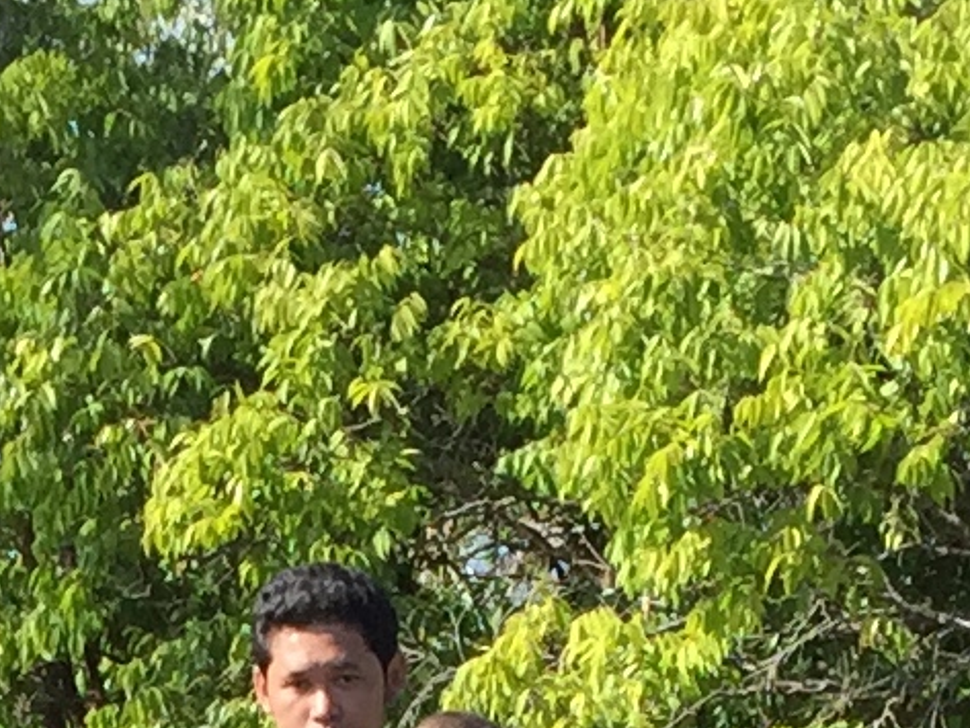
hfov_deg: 9.9
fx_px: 5606
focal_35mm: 200
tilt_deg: -22.4
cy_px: 2377
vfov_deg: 6.6
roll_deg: -0.8
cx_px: 219
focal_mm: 4.15
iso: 32
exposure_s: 1/1041
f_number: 2.2
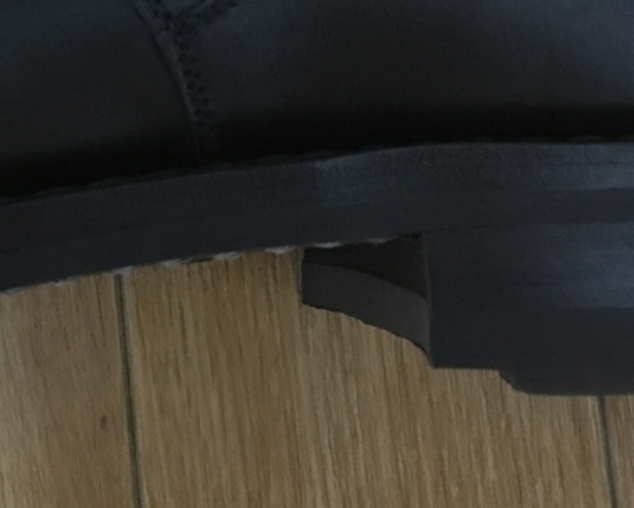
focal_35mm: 90
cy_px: -22
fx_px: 1690
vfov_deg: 16.7
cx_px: 35
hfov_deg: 20.7
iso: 200
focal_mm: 4.15
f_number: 2.2
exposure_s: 1/17
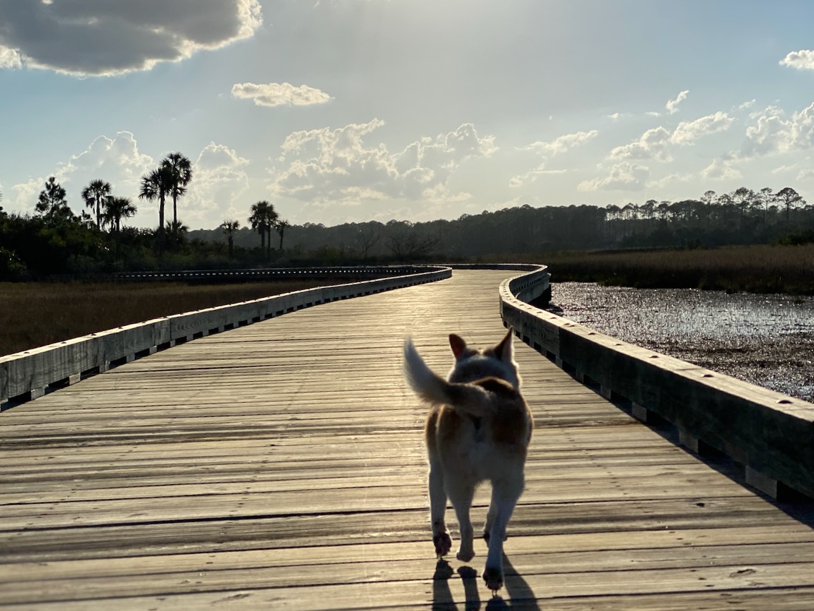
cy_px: 306
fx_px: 1223
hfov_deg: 36.8
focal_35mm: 52
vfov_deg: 28.0
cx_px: 407
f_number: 2
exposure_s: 1/6849
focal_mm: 6
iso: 25
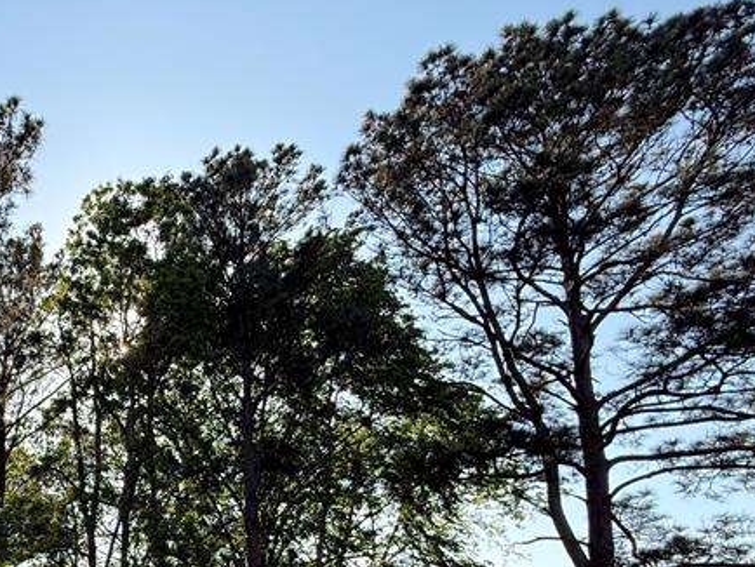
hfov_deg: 48.2
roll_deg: -2.5
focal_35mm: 33
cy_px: 513
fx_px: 720
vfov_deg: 39.8
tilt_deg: +14.1
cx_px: 47
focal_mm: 2.22
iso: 64
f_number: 2.2
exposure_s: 1/751
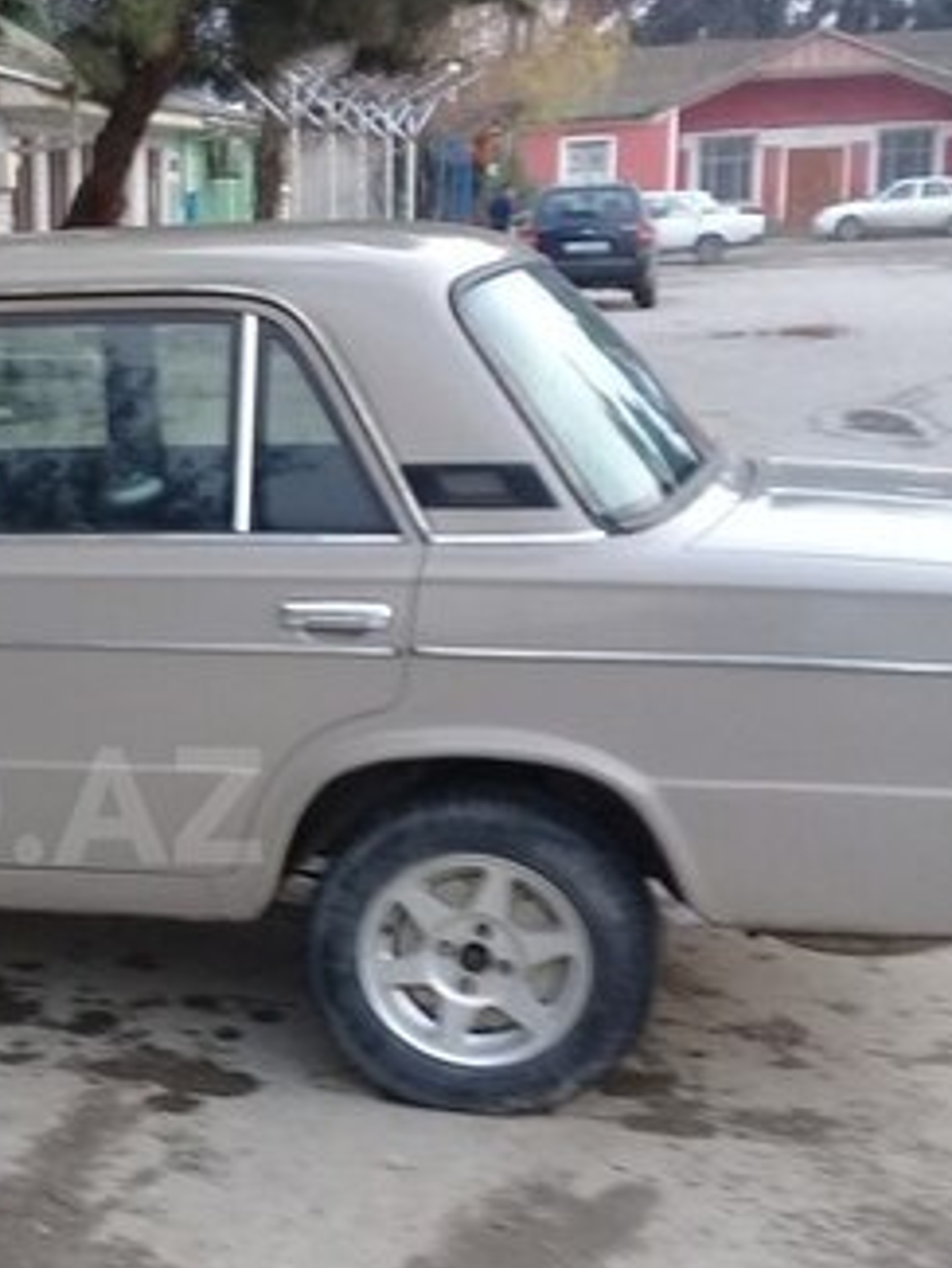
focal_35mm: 63
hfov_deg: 21.9
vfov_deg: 30.6
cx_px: -137
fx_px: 2309
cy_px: 806
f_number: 2.2
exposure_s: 1/33
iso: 50
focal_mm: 3.3
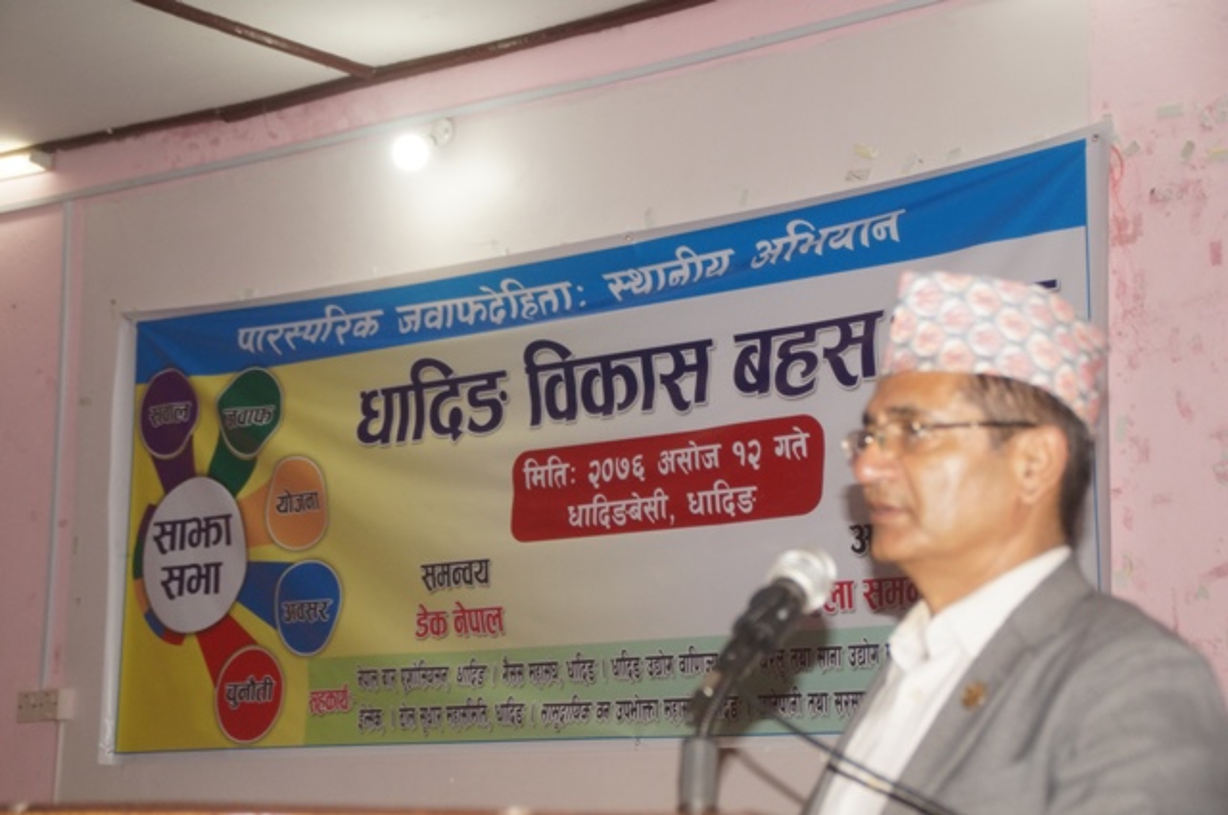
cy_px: 408
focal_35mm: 75
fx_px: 2555
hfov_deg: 27.0
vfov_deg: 18.1
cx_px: 614
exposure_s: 1/160
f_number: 4.5
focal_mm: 50
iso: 800
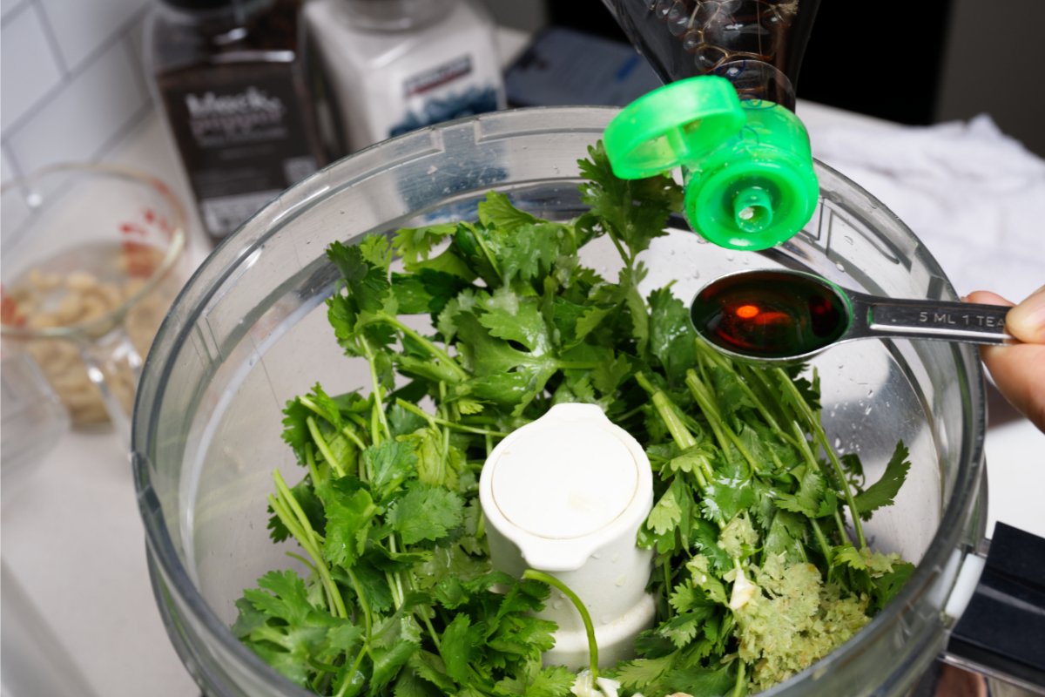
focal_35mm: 43
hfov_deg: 45.4
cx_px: 522
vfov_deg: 31.2
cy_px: 348
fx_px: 1248
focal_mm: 43
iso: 200
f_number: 8
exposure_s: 1/160
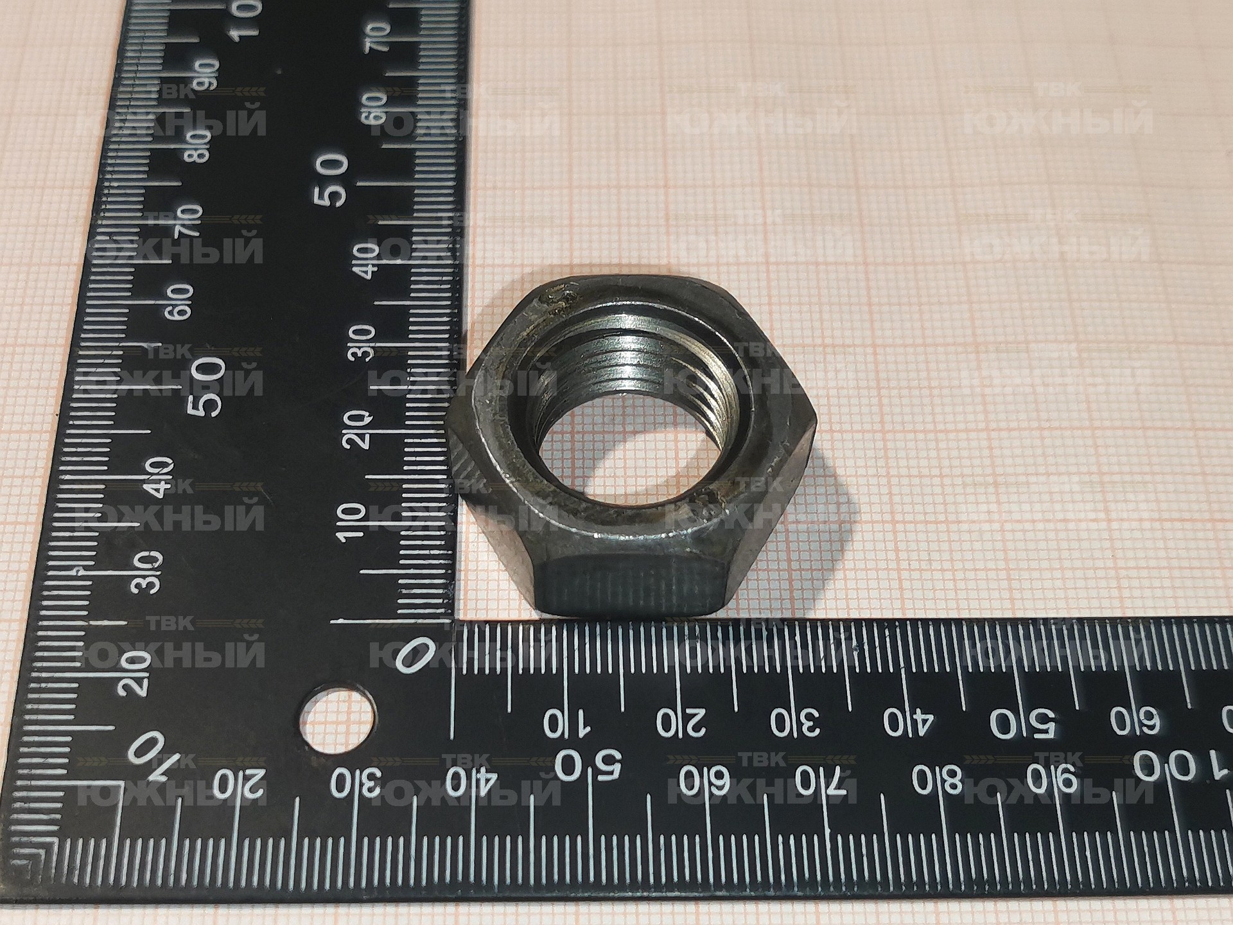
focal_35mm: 26
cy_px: 462
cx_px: 616
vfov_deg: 53.1
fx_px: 926
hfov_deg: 67.3
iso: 125
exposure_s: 1/100
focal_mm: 4.66
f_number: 1.4
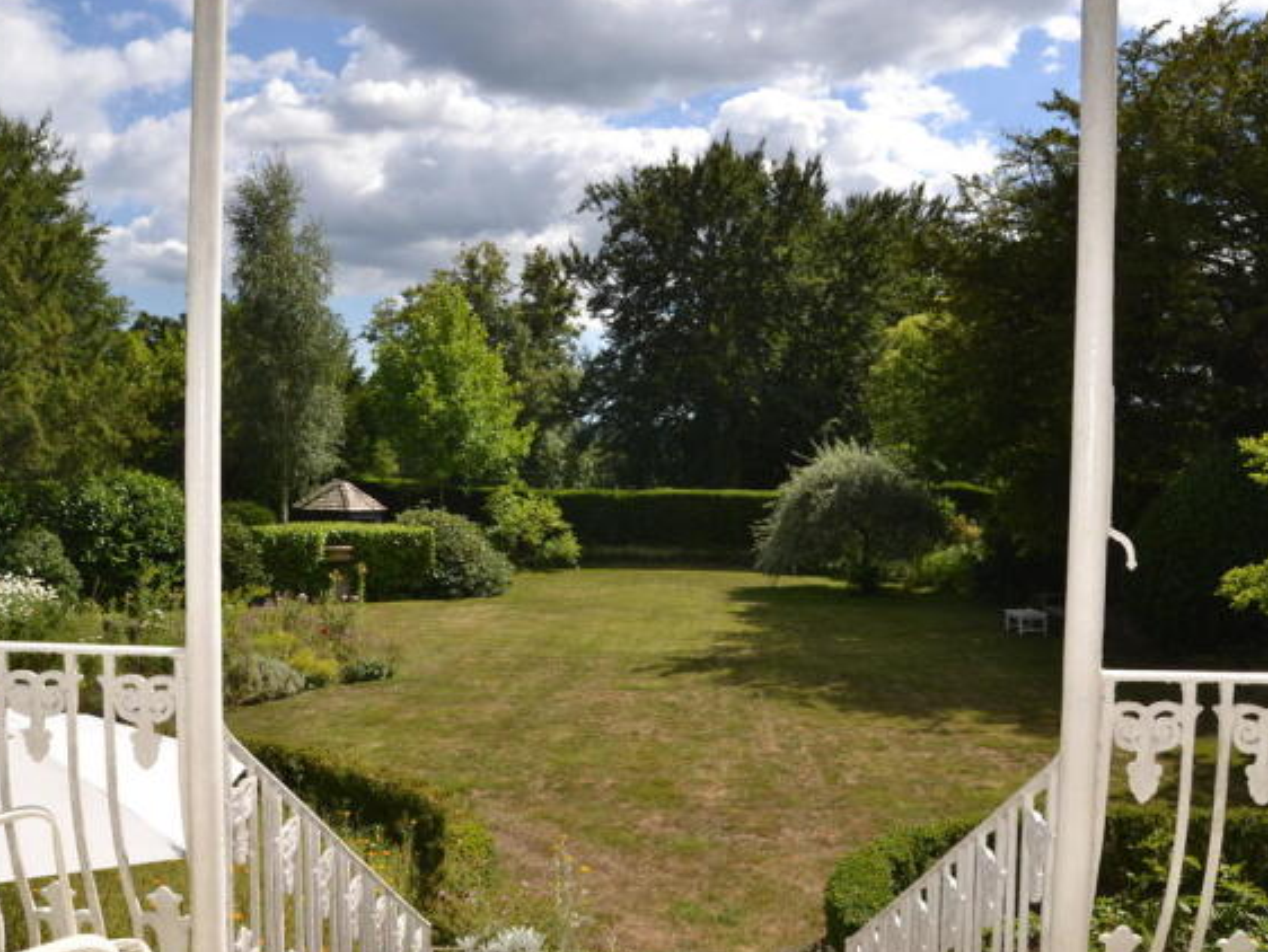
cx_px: 599
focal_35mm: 29
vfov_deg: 48.9
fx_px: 1047
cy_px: 482
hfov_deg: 62.4
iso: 100
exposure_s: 1/200
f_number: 10
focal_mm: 17
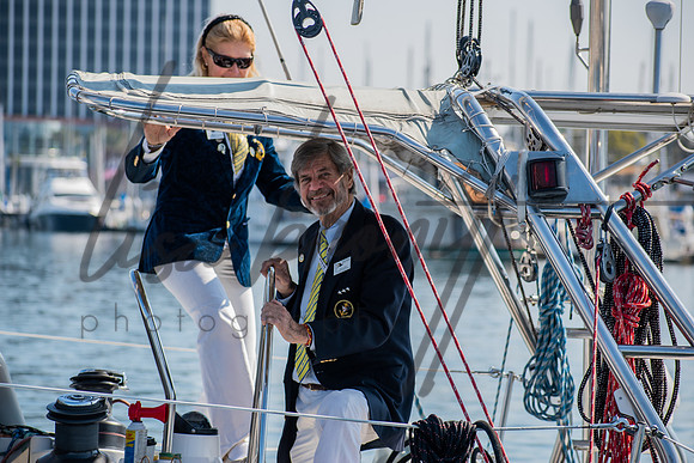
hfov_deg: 11.2
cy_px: 232
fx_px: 3528
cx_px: 347
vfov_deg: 7.5
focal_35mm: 183
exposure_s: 1/400
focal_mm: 122
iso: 100
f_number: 5.6
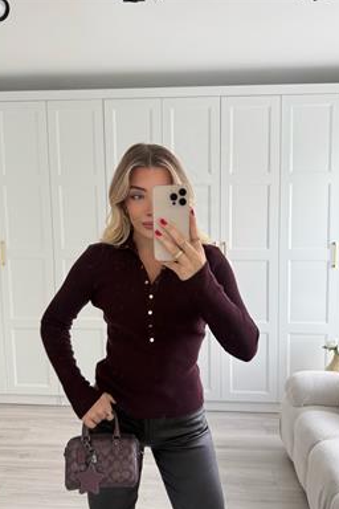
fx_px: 367
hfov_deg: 49.5
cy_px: 260
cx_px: 163
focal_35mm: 26
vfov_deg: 69.4
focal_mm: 6.76
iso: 160
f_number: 1.78
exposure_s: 1/121
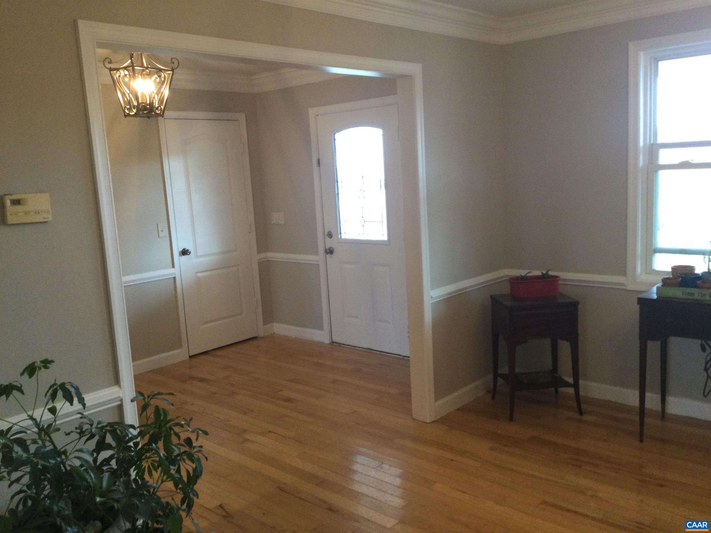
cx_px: 356
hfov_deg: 58.4
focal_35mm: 31
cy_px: 266
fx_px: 637
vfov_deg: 45.4
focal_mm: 3.3
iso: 125
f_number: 2.4
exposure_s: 1/30
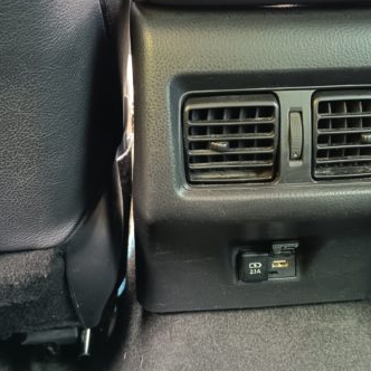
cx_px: 228
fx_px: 594
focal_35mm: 49
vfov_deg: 34.5
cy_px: 146
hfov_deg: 34.5
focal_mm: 5.27
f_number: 1.7
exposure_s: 1/25
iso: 558
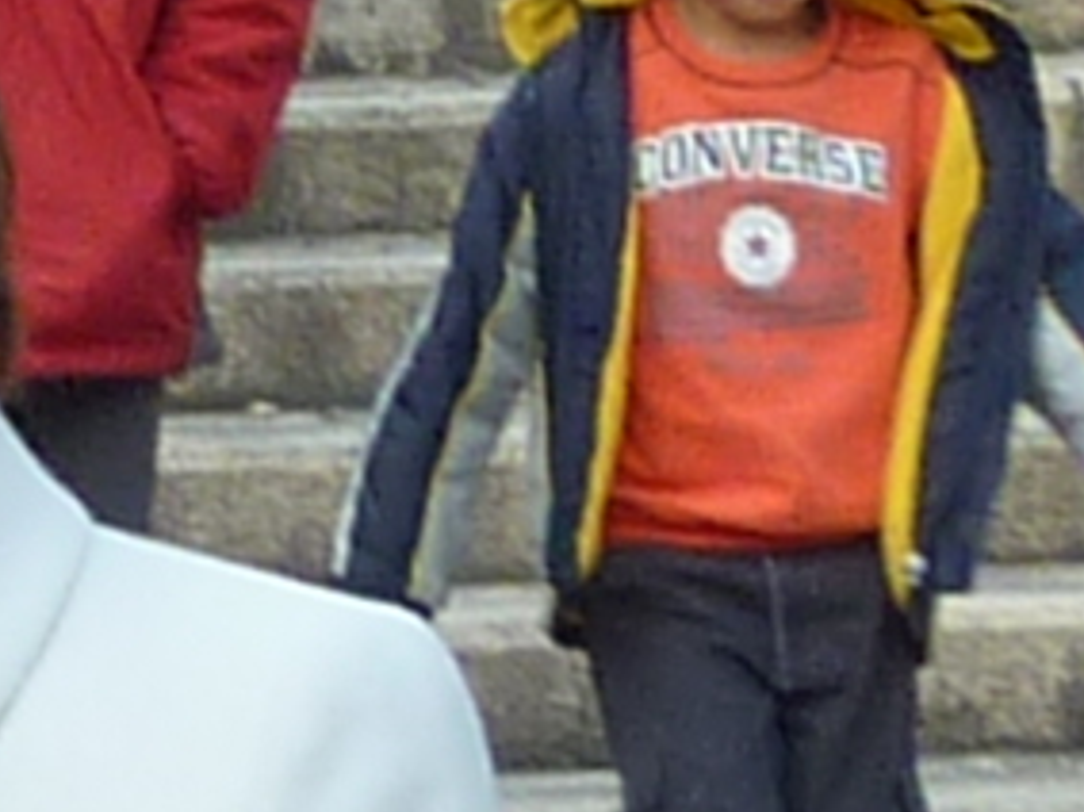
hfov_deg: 5.6
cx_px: -1157
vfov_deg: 4.2
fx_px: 10862
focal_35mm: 347
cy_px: -720
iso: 80
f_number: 3.3
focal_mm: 4.4
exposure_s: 1/100
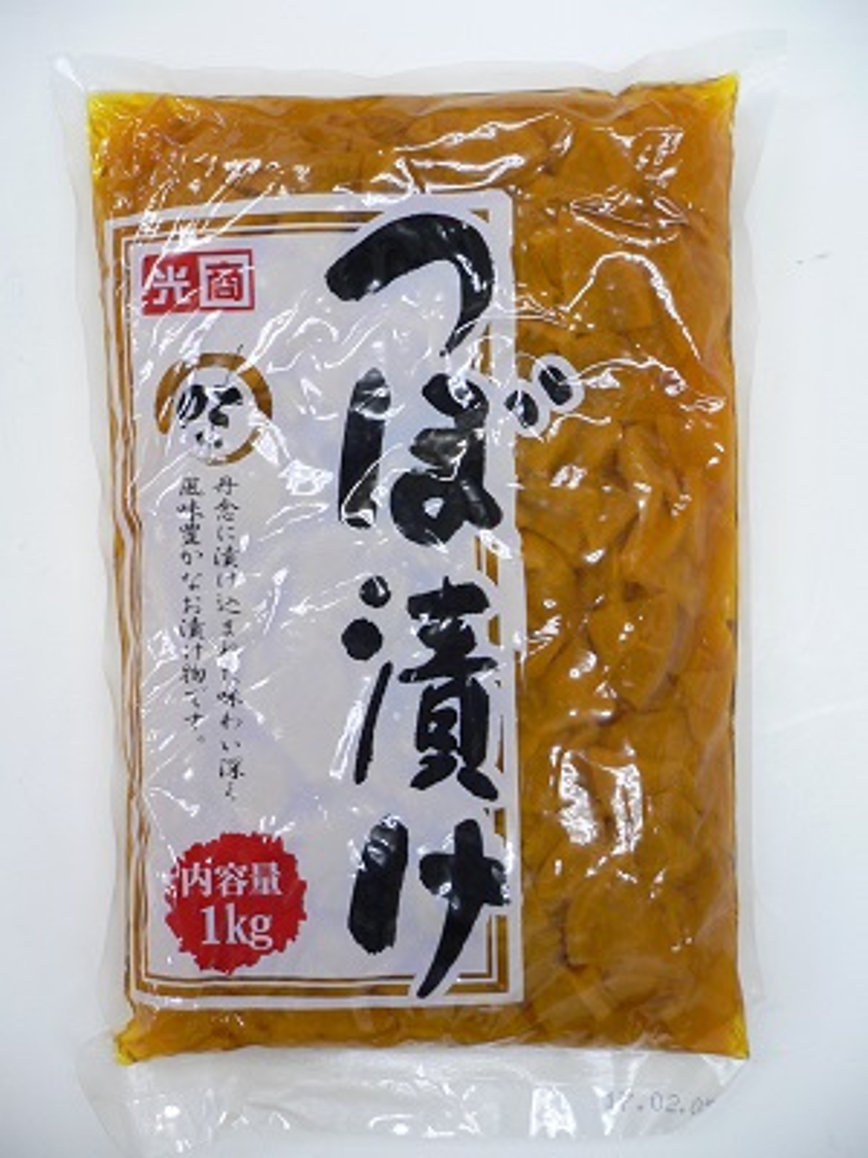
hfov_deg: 40.7
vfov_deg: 52.6
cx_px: 434
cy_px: 579
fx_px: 1170
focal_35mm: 35
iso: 100
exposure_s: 1/20
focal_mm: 5.8
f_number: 2.8
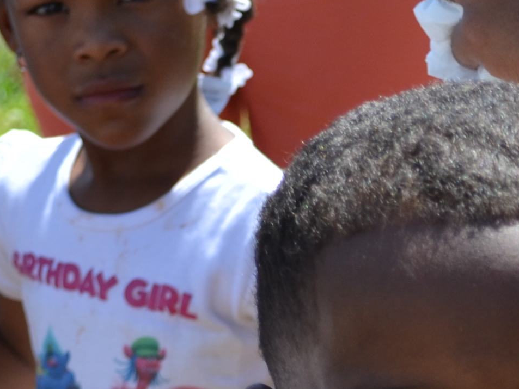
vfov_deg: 5.5
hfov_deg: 7.4
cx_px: 613
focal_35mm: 265
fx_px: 3974
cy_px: 753
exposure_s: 1/320
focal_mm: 38
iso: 100
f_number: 6.3
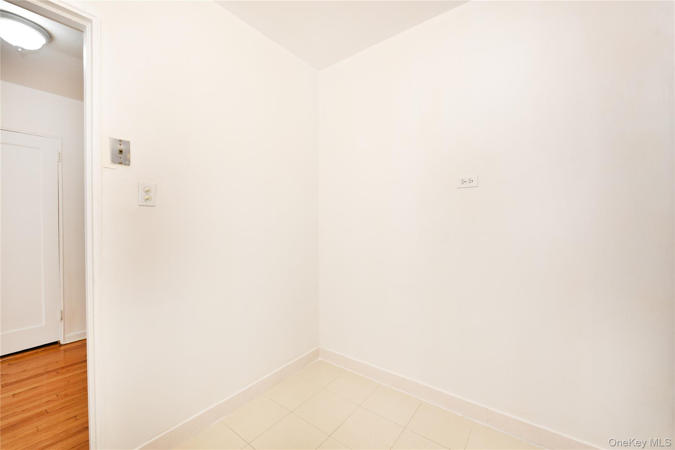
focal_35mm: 14
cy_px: 225
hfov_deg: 104.2
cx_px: 338
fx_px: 263
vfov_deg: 81.2
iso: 200
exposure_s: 1/5
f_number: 9
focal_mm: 14
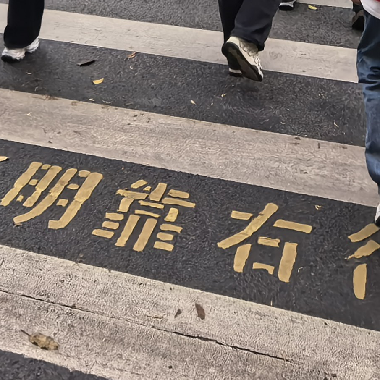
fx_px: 845
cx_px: 144
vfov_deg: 20.1
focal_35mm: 68
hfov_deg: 25.3
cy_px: -257
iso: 50
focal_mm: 1.95
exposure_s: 1/555
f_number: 2.2
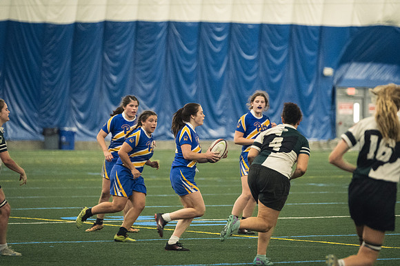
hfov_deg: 8.1
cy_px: 133
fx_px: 2832
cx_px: 200
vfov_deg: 5.4
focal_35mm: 255
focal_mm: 170
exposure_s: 1/500
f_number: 2.8
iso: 8000
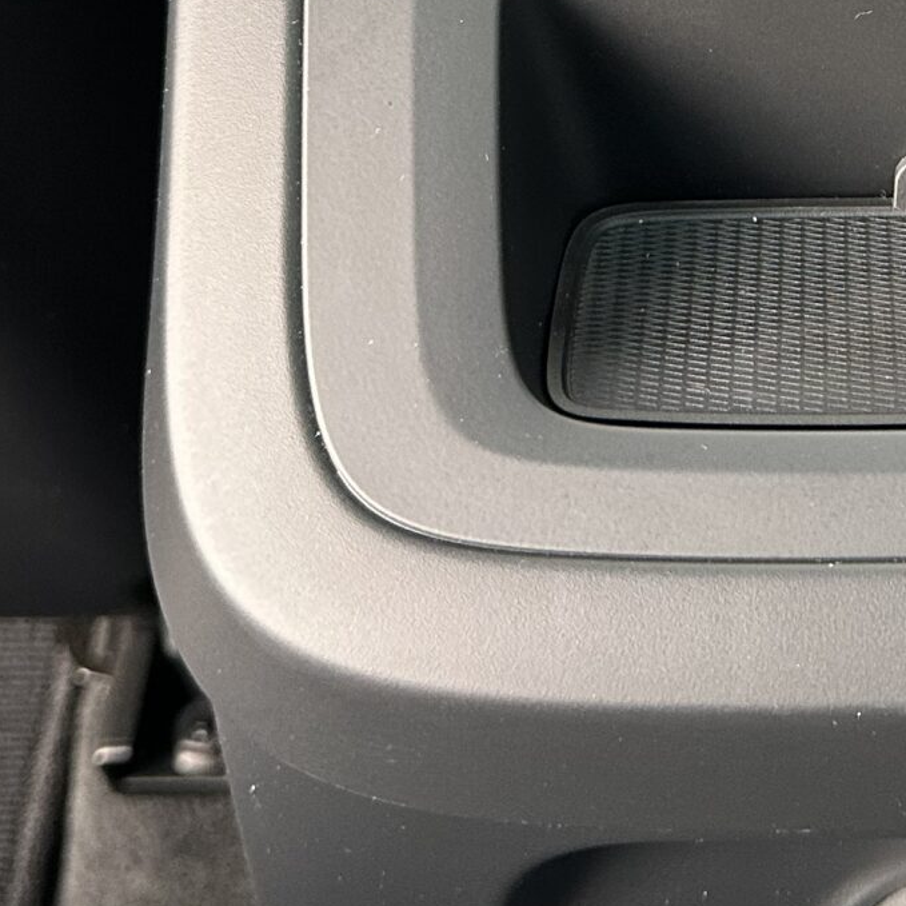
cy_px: -165
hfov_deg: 20.6
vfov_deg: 20.3
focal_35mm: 80
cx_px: 1013
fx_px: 2369
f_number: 1.78
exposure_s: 1/60
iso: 250
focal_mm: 6.86
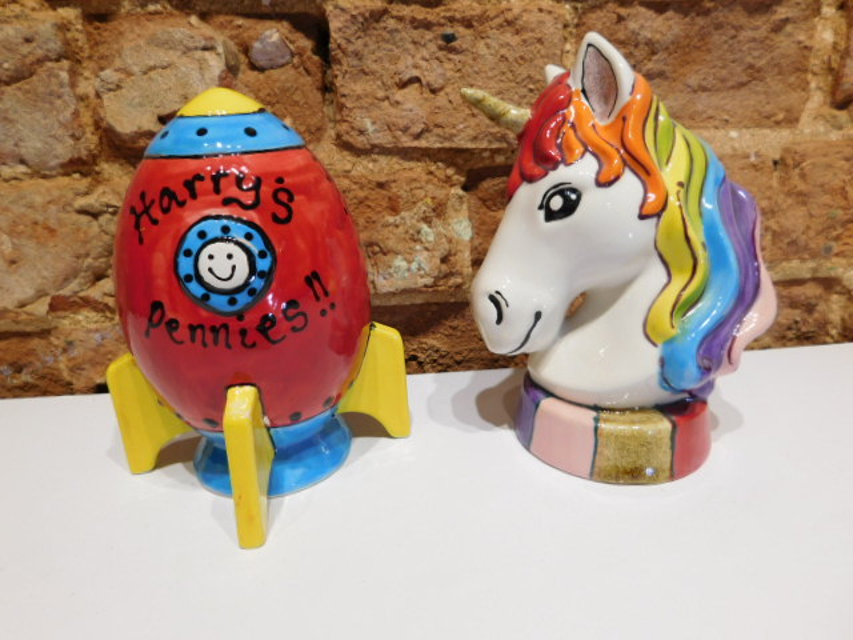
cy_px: 320
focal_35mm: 23
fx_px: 567
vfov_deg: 58.9
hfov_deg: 73.9
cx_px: 426
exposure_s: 1/100
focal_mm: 4
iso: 125
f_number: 3
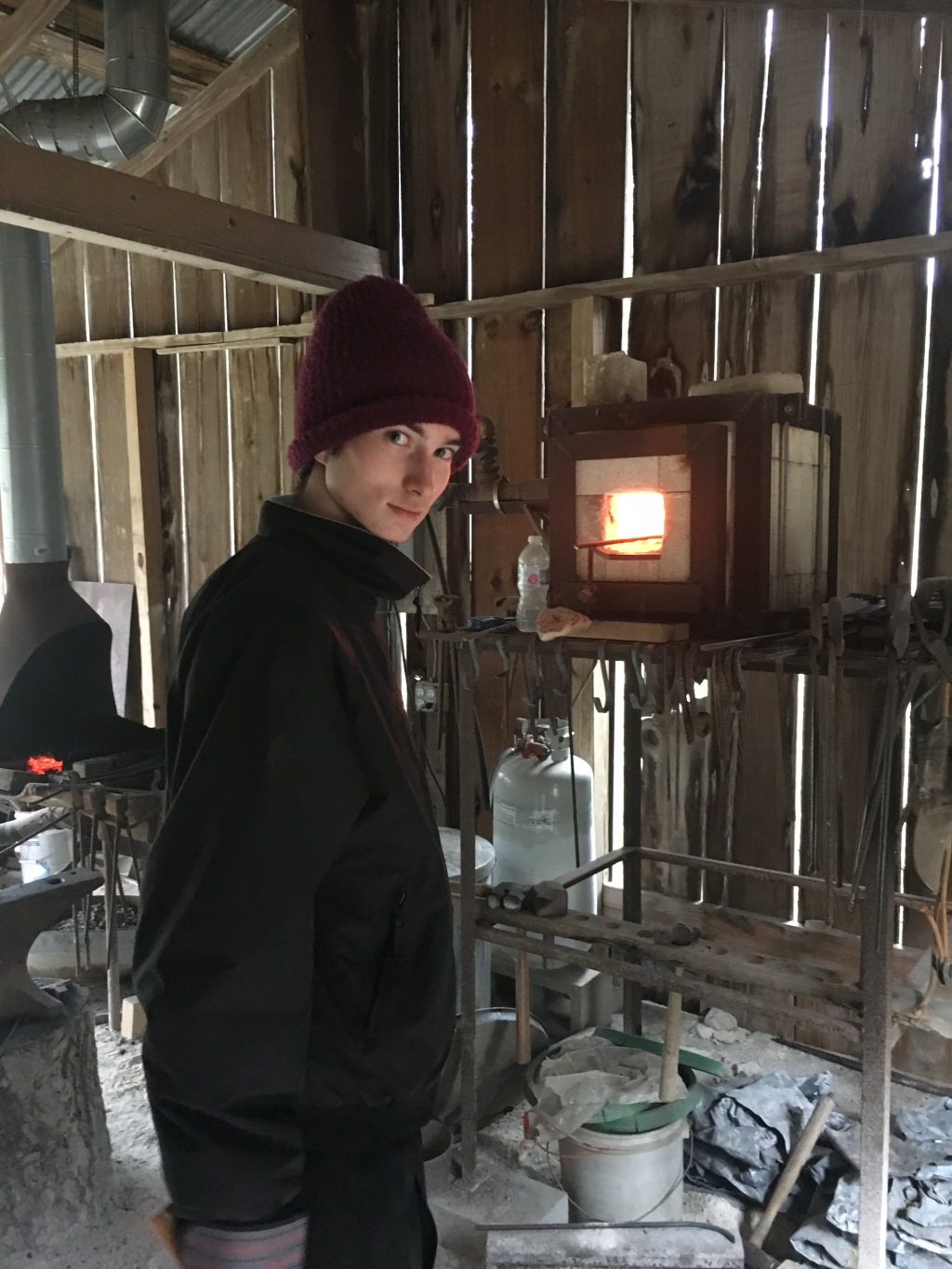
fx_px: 1063
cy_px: 634
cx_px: 476
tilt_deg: -6.5
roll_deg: +1.3
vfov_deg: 61.7
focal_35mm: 29
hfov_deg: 48.2
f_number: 2.2
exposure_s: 1/15
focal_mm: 4.15
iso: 320
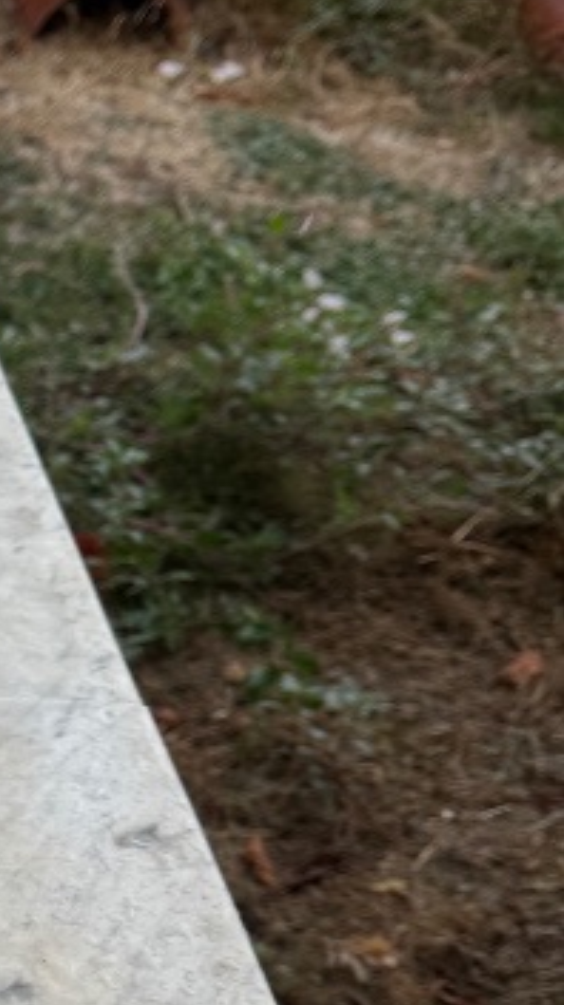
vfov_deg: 23.5
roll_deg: -0.5
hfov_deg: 11.6
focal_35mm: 89
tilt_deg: -40.6
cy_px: 828
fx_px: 2371
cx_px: -715
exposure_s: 1/1721
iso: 80
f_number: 1.78
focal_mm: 6.76
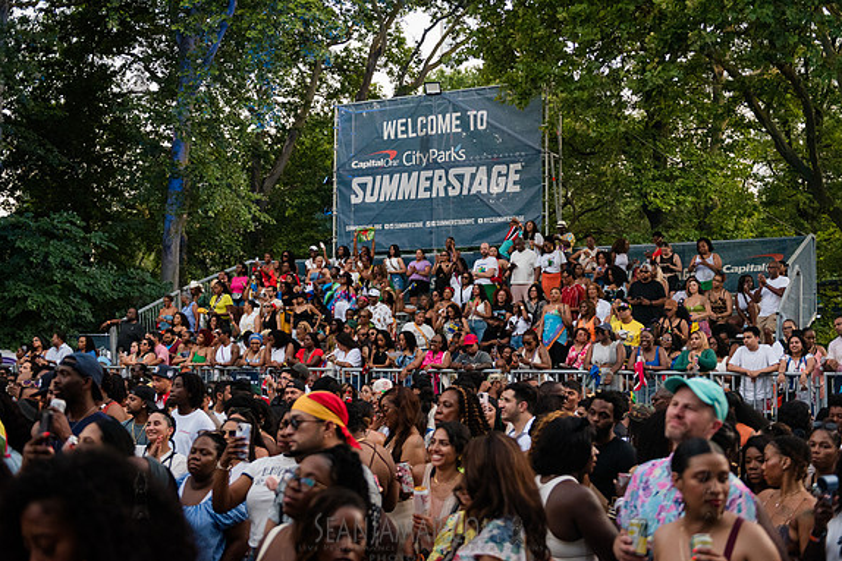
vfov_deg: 29.3
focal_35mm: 46
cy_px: 280
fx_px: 1076
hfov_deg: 42.7
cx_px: 424
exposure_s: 1/250
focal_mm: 45
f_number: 2.8
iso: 4000
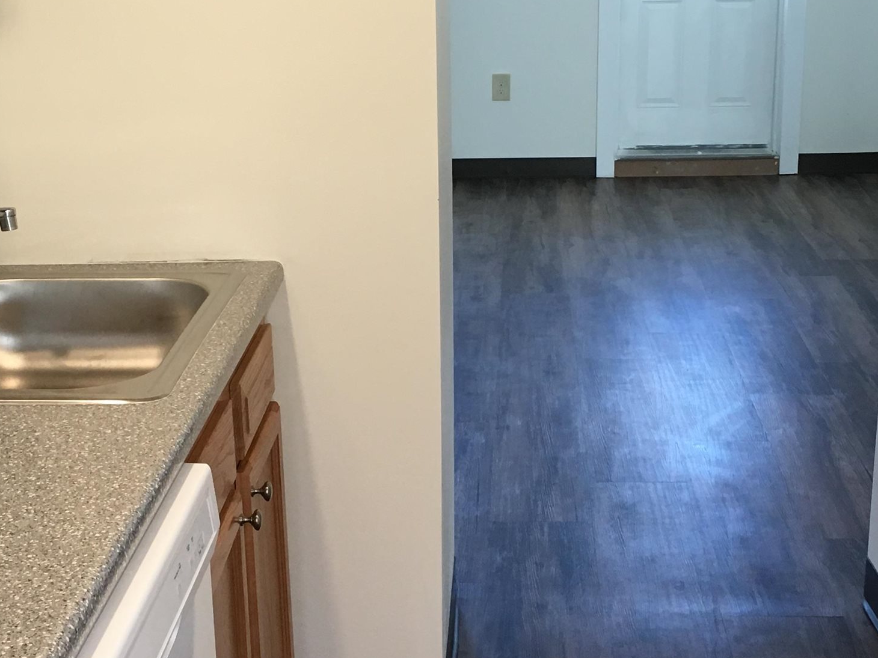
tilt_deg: -17.1
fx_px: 1547
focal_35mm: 61
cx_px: 406
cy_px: 368
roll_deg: +1.0
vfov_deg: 24.0
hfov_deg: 31.7
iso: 40
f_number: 2.2
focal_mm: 4.15
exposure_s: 1/30
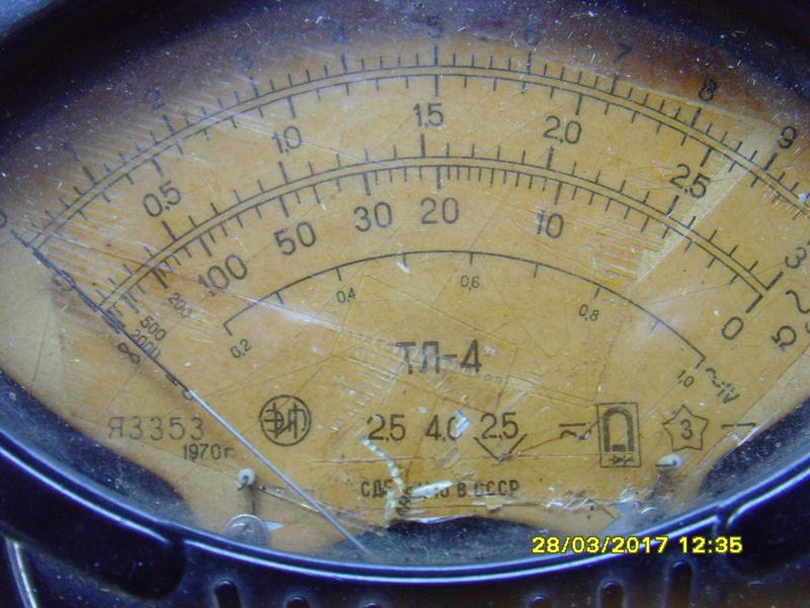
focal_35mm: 39
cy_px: 304
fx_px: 913
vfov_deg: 36.8
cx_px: 405
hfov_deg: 47.9
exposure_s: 1/20
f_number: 3.5
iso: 200
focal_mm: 6.6
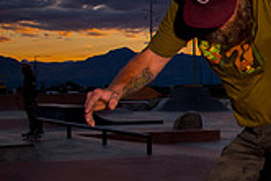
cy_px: 114
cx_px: 411
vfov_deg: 13.3
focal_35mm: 103
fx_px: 776
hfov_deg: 17.7
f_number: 4
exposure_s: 1/500
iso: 250
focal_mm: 24
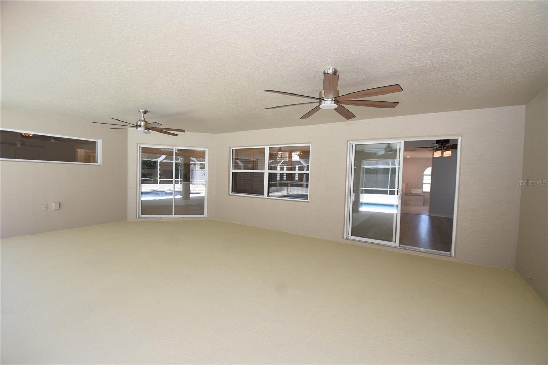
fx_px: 228
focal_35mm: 15
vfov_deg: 77.3
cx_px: 274
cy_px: 182
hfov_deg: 100.4
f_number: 4
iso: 100
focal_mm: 10
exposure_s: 1/60
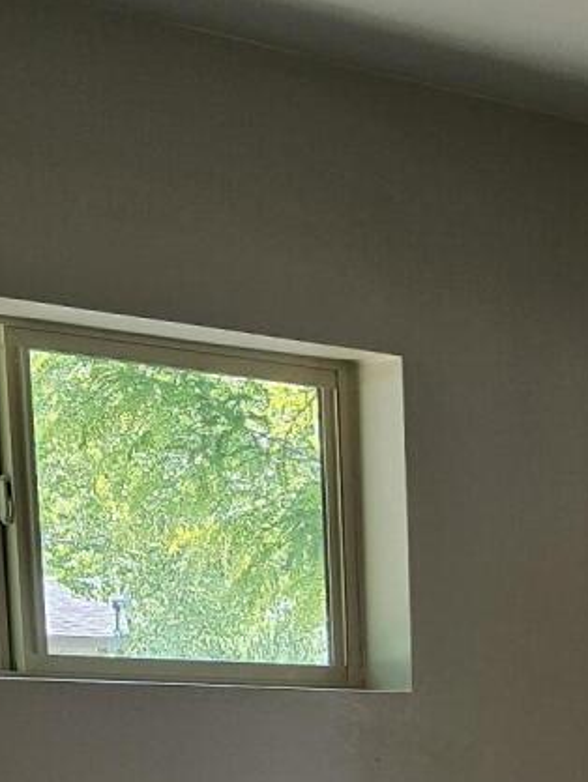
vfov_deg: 16.5
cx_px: 1195
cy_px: 1115
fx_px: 2489
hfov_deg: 11.9
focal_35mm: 110
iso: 125
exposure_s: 1/120
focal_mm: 6.3
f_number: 1.7
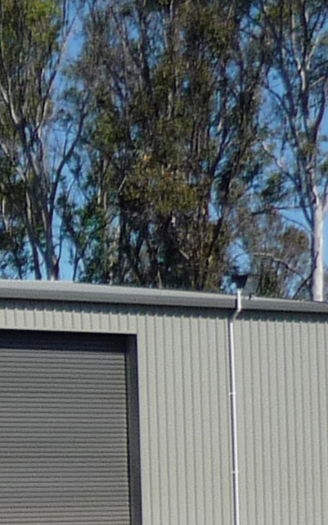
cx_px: -645
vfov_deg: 11.6
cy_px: 586
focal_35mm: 178
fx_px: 2544
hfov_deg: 6.7
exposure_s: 1/200
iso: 100
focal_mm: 5.5
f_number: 8
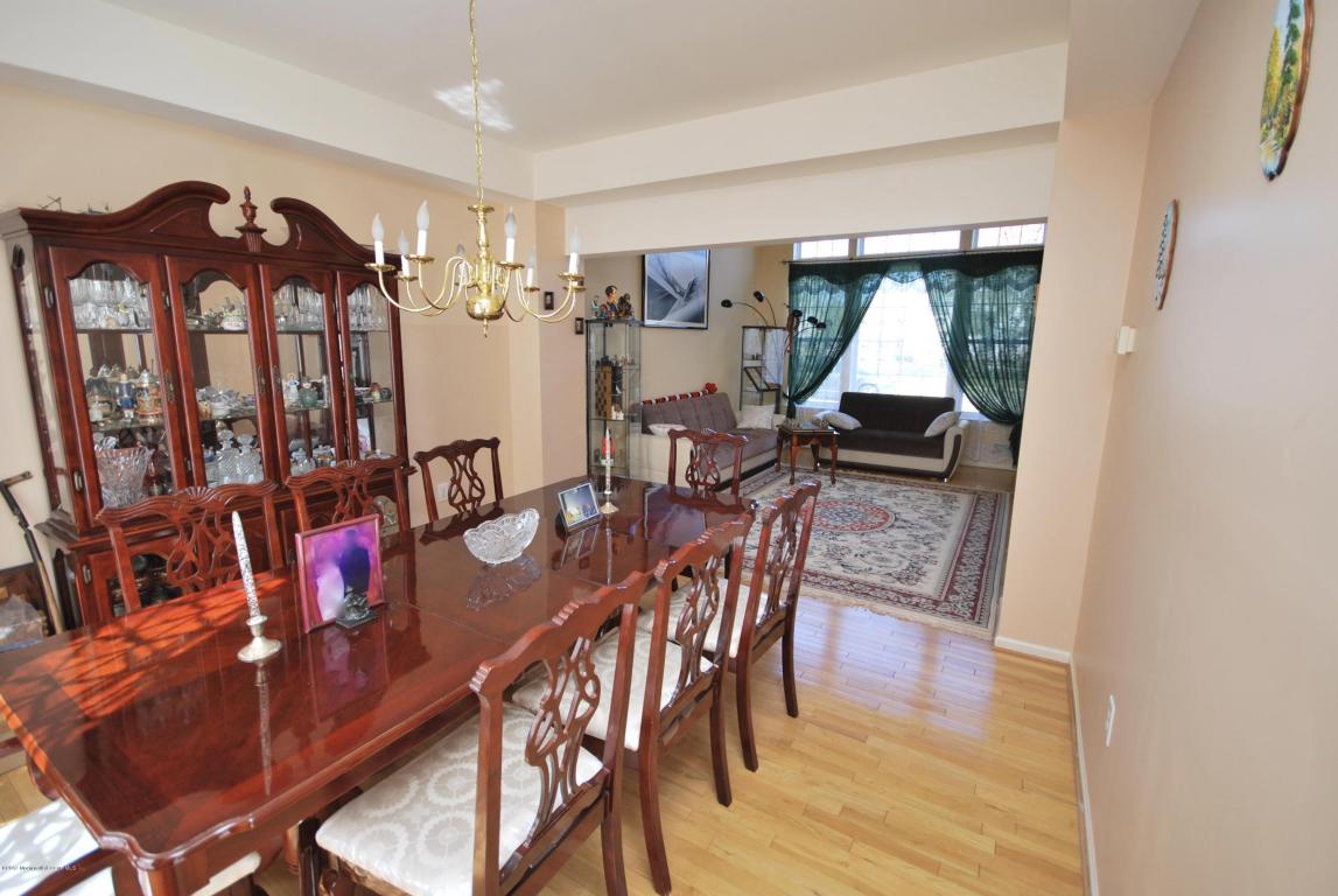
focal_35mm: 15
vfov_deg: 77.5
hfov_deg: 100.3
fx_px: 558
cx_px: 669
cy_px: 448
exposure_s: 1/60
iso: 200
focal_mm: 10
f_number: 4
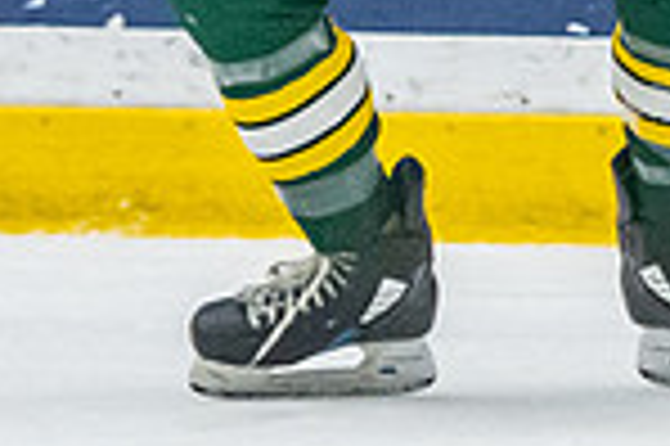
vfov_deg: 1.1
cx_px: 315
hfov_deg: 1.7
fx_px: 22494
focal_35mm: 1210
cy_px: -49
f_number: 2.8
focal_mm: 112
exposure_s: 1/800
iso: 4000
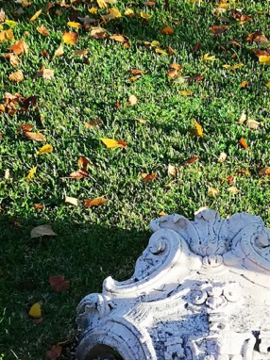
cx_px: 200
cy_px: 320
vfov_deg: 24.4
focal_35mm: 78
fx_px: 812
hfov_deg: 18.8
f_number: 1.8
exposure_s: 1/356
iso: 50
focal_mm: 3.95
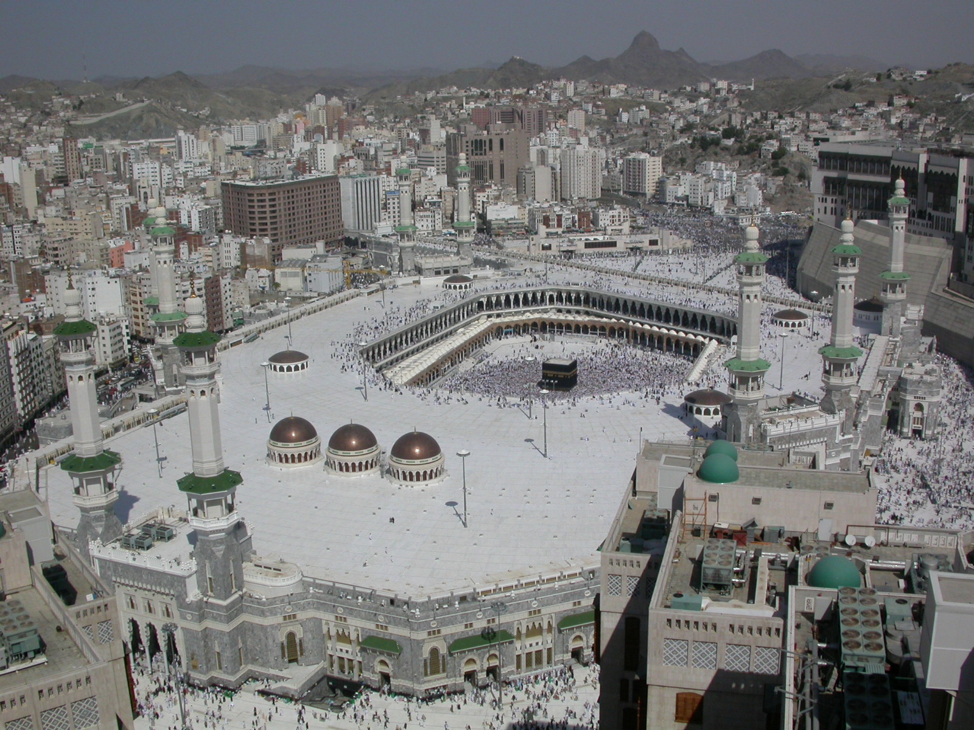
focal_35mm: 38
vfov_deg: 37.7
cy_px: 365
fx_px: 1069
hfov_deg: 49.0
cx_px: 487
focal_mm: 7.85
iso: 100
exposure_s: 1/1511
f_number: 7.5
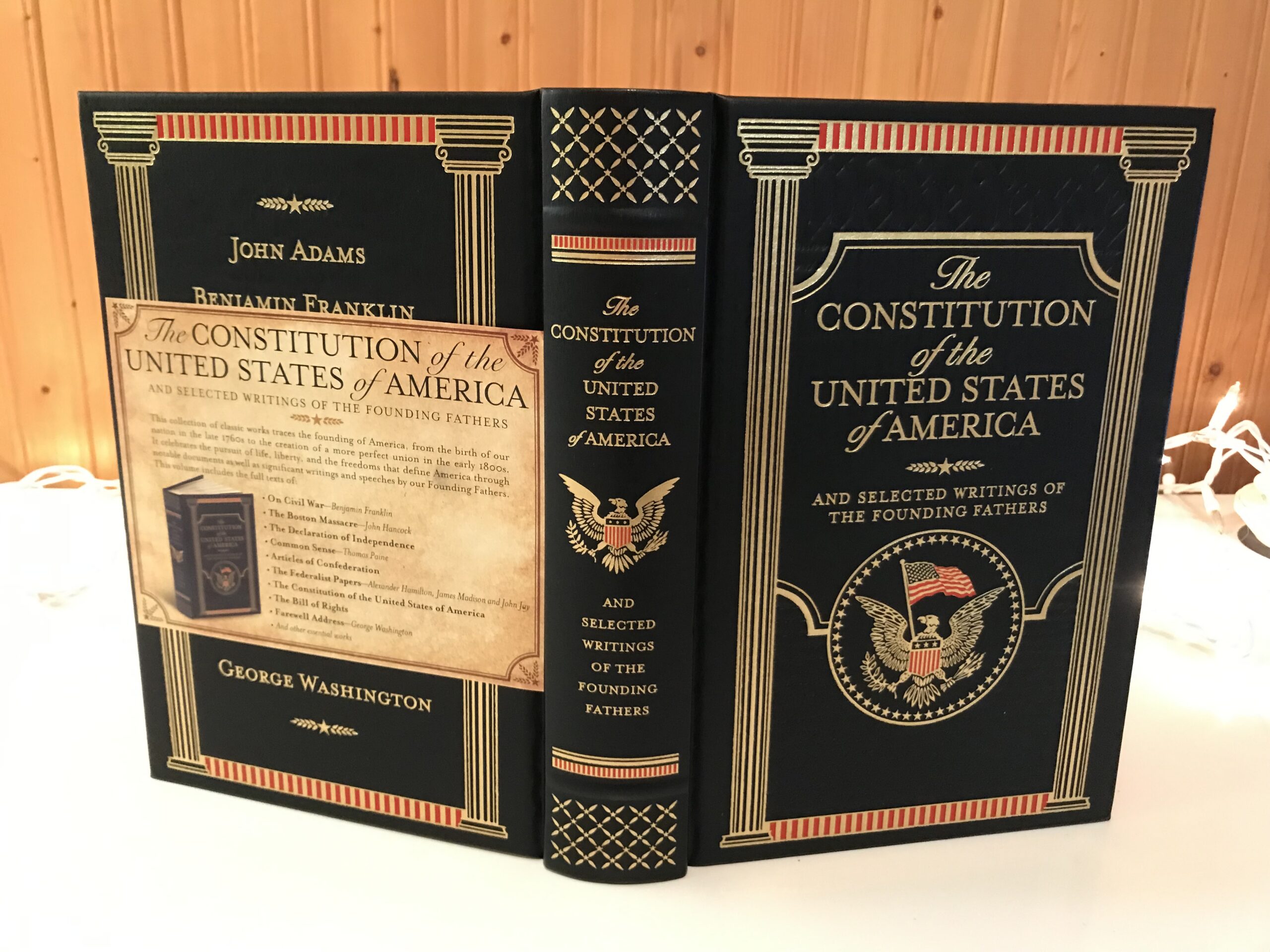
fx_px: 1027
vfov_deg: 49.7
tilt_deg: -17.6
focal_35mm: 28
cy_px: 476
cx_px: 635
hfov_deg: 63.4
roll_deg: -1.7
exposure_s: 1/15
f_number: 1.8
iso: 100
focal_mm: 3.99
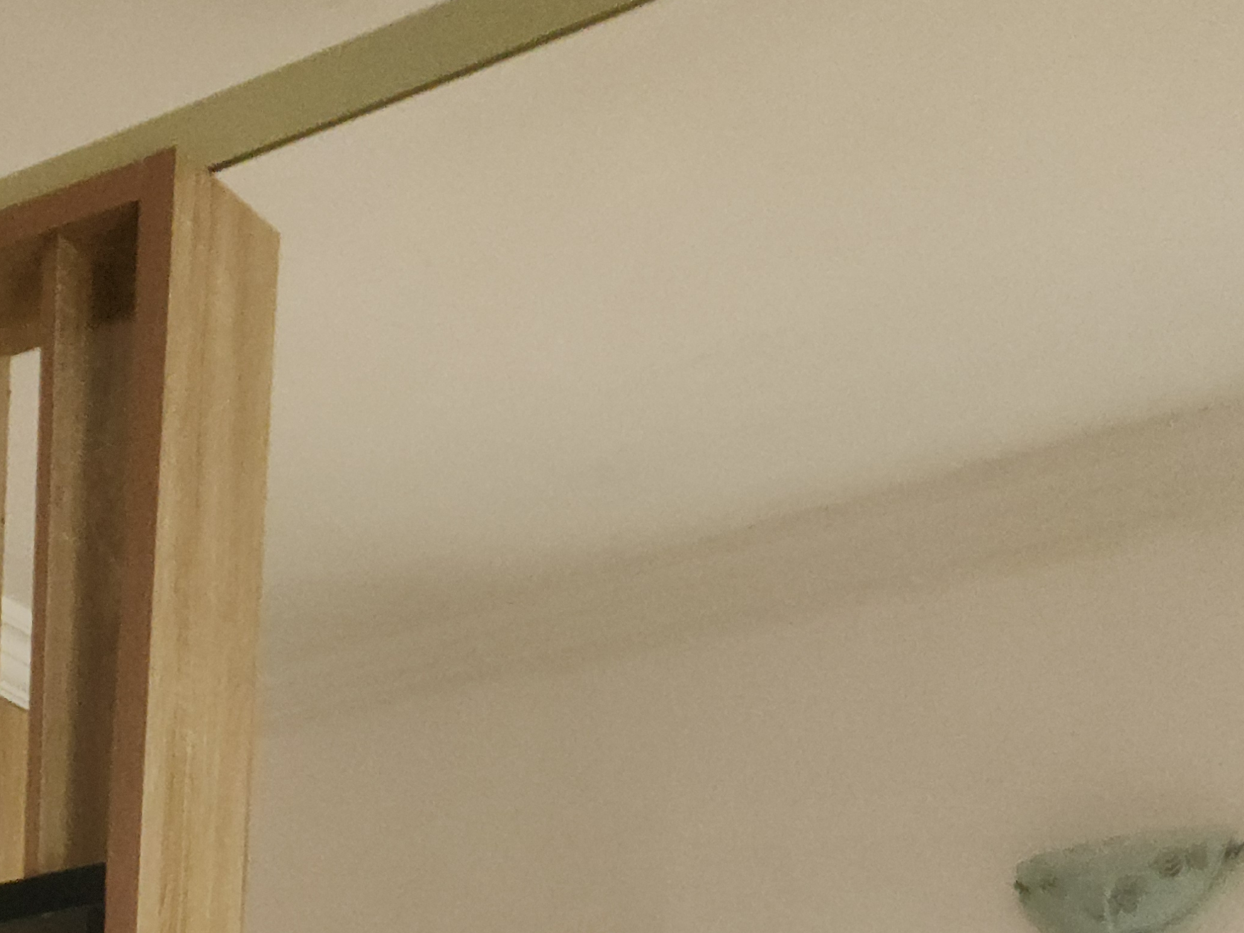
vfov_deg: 14.4
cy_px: 1667
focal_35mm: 91
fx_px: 3271
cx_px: -421
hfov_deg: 19.6
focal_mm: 5.4
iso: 200
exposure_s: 1/60
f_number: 1.8
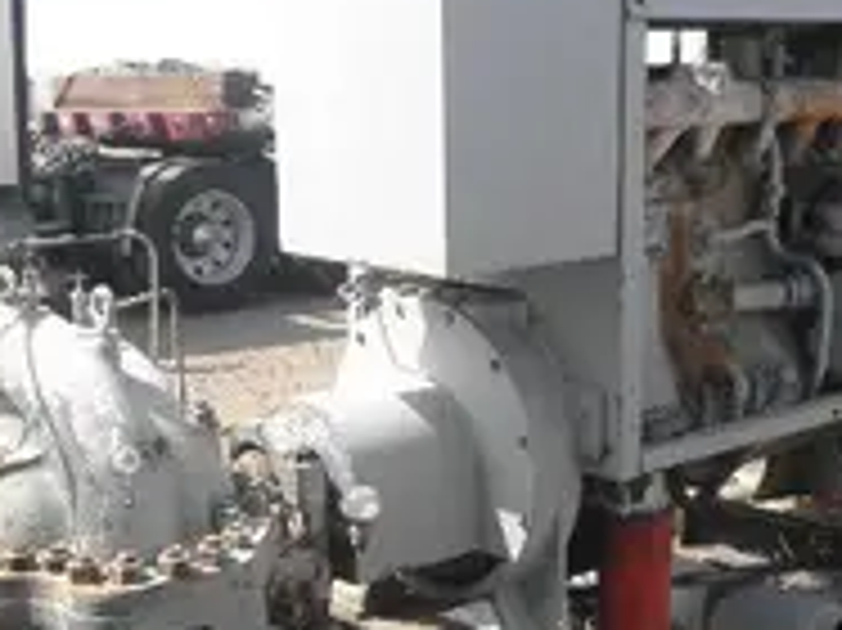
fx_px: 1459
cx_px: 383
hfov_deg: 32.2
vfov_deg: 24.2
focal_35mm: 60
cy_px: 464
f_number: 8.5
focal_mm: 5
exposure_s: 1/50
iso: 64
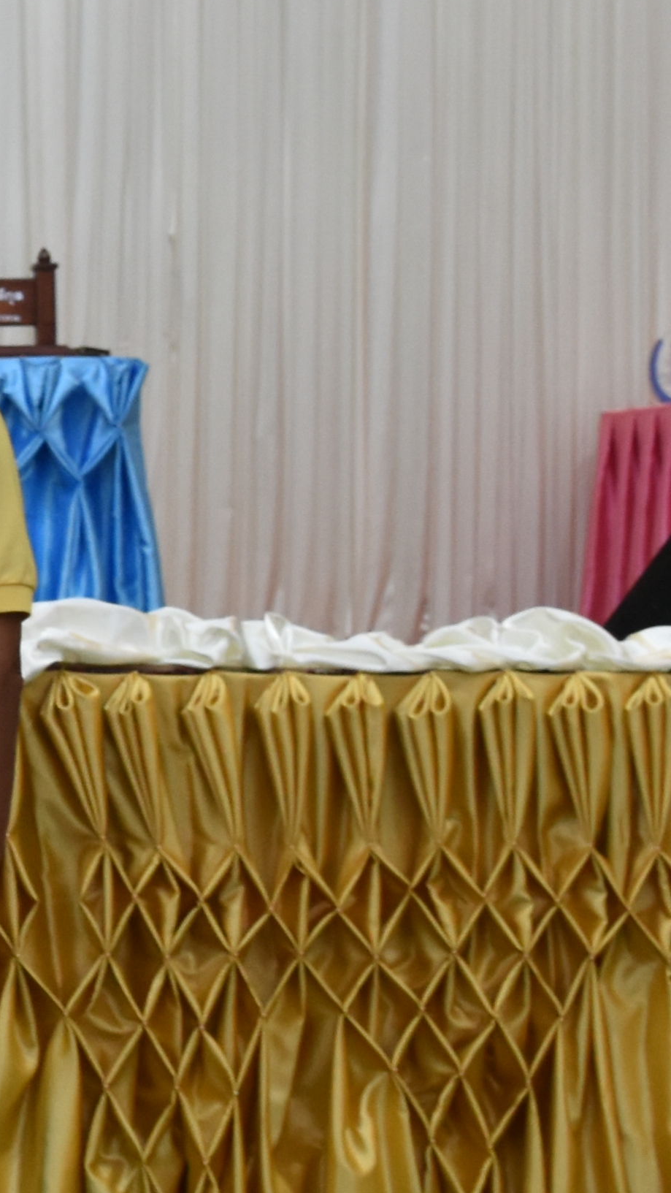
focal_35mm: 127
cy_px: 516
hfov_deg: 8.9
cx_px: -783
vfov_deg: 16.9
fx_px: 4016
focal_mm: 22
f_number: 3.5
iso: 800
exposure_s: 1/40
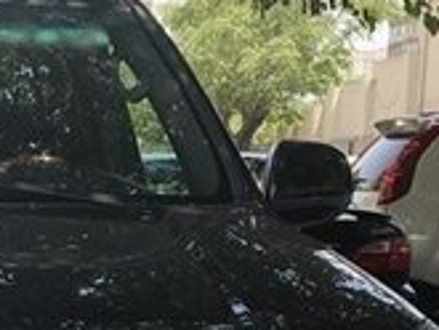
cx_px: -162
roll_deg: +0.6
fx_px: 1421
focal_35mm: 112
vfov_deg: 12.5
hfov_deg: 16.4
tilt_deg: -11.7
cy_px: 504
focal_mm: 3.99
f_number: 1.8
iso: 20
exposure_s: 1/242
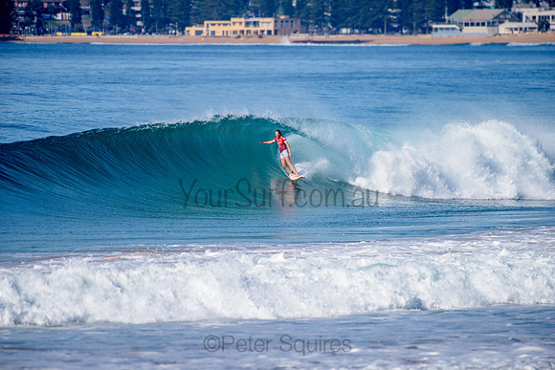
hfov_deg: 4.1
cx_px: 278
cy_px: 185
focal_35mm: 500
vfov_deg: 2.8
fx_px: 7710
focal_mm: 500
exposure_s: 1/1600
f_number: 5.6
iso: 140
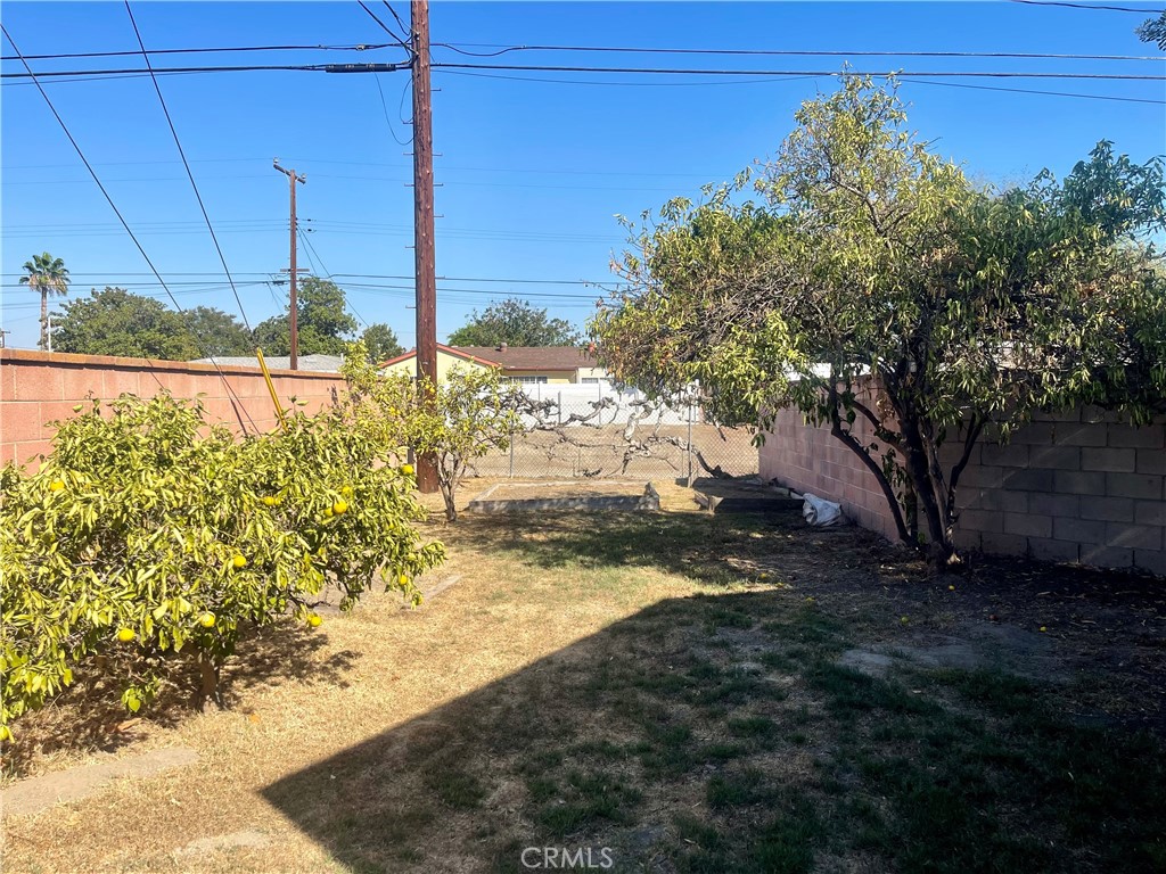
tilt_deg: -2.1
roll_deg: +0.8
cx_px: 583
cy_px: 437
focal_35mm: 25
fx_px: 842
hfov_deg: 69.4
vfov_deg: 54.9
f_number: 1.6
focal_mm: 5.1
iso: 32
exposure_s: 1/2660
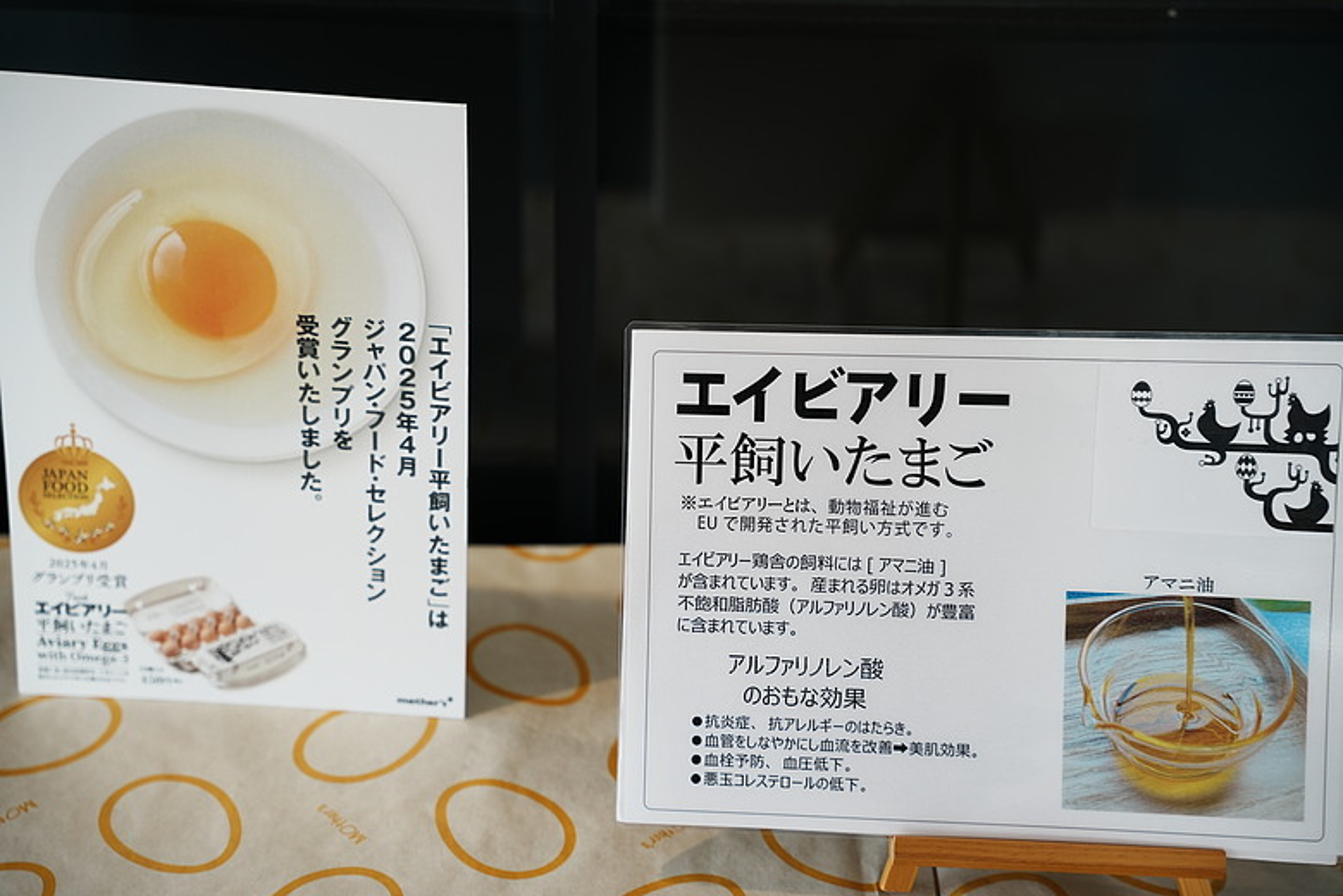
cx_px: 672
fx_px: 2220
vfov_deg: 22.8
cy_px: 448
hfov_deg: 33.7
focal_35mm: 60
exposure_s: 1/60
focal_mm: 59.5
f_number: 3.2
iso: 250
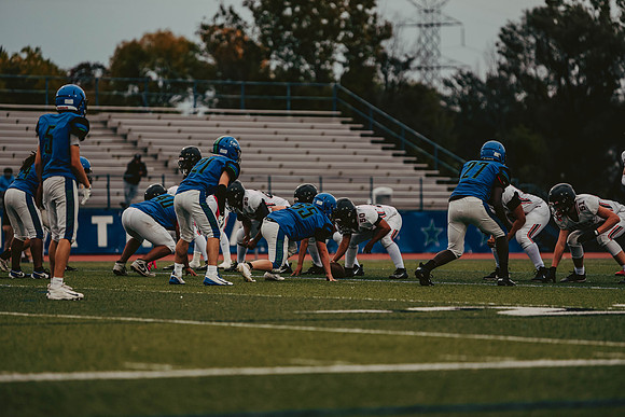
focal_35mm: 202
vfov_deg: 6.8
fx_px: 3508
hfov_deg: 10.2
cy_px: 208
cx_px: 312
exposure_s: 1/1000
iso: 800
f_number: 3.2
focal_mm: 200
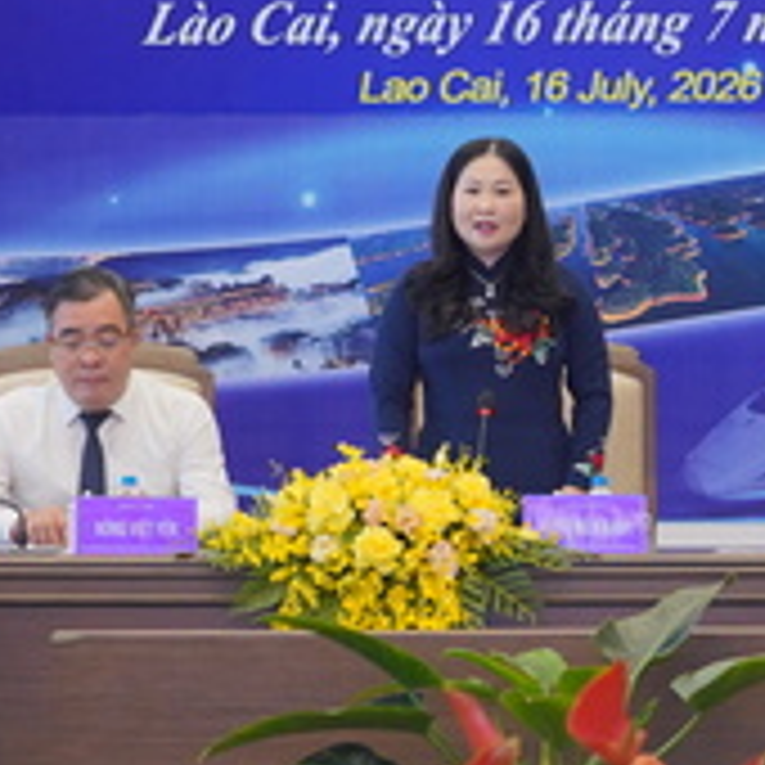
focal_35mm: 252
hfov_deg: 6.9
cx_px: 423
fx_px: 6301
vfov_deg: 6.9
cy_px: 63
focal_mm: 70
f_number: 4
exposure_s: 1/125
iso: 1250
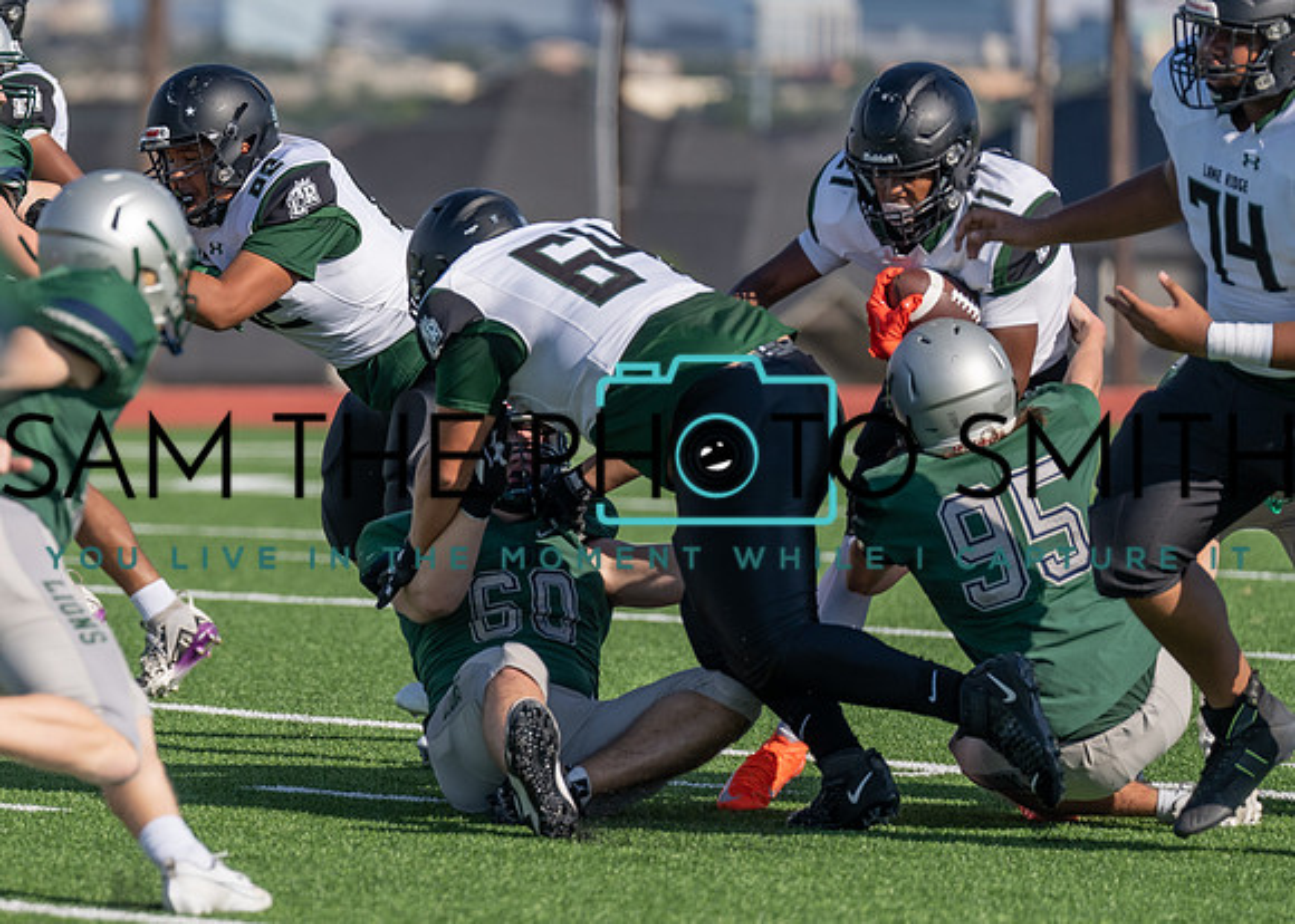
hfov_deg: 5.9
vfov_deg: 4.2
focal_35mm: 339
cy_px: 361
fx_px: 12481
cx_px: 175
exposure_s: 1/3200
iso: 100
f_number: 2.8
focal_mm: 200
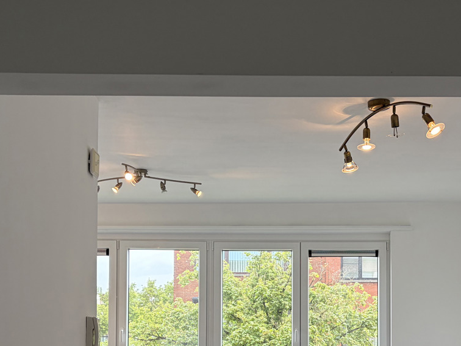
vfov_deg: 25.9
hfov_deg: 34.8
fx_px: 732
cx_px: 288
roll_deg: +0.5
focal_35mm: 55
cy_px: 298
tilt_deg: +2.1
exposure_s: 1/154
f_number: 1.6
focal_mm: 5.96
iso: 32
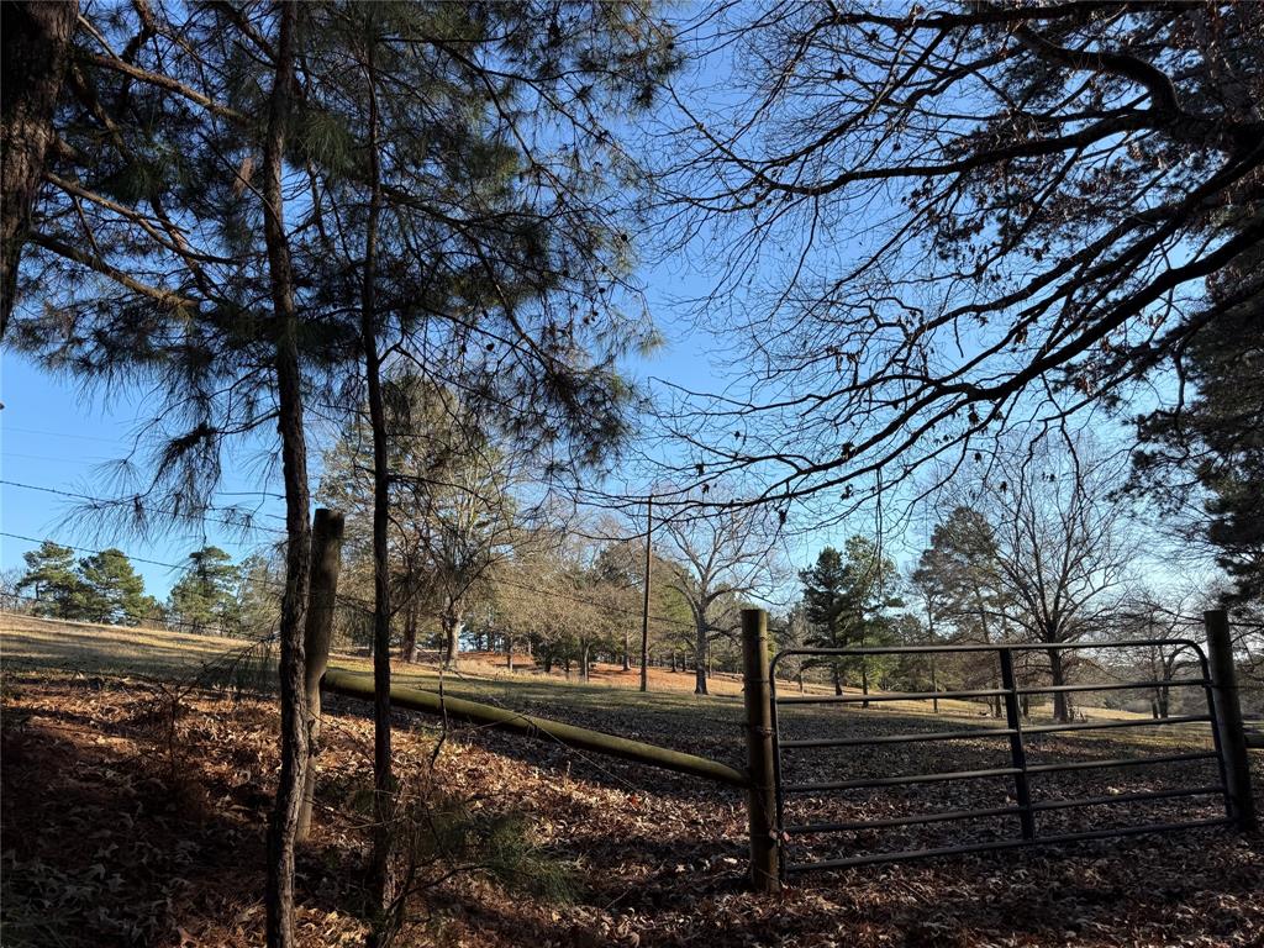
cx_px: 632
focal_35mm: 24
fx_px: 876
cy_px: 474
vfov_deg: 56.8
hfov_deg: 71.6
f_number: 1.78
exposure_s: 1/2000
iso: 80
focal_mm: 6.76
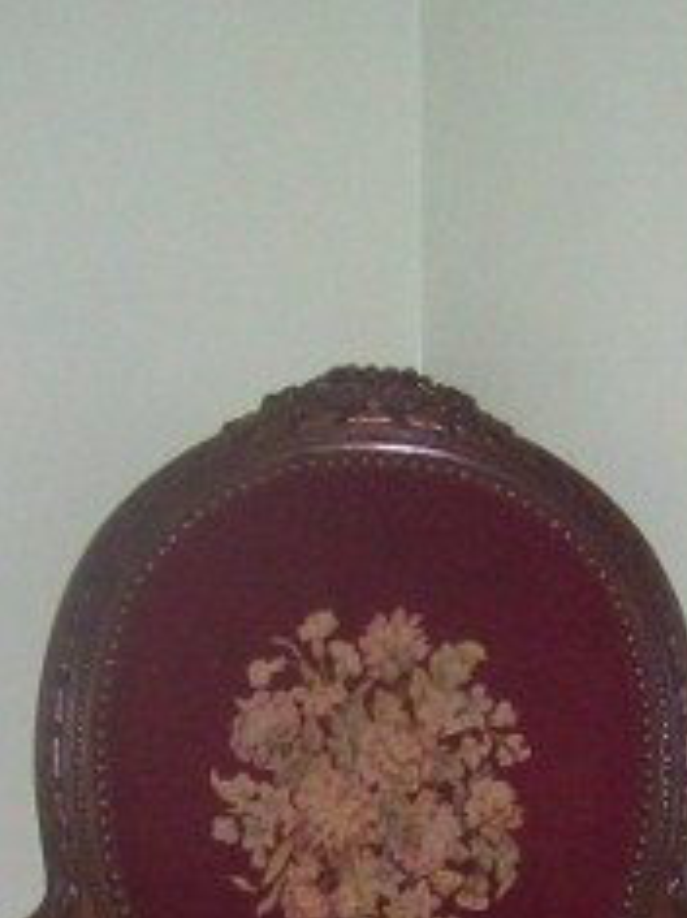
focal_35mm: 98
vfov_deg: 18.9
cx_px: 496
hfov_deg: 15.0
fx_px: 2596
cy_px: 1117
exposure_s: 1/64
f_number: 2.7
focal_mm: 6
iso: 200
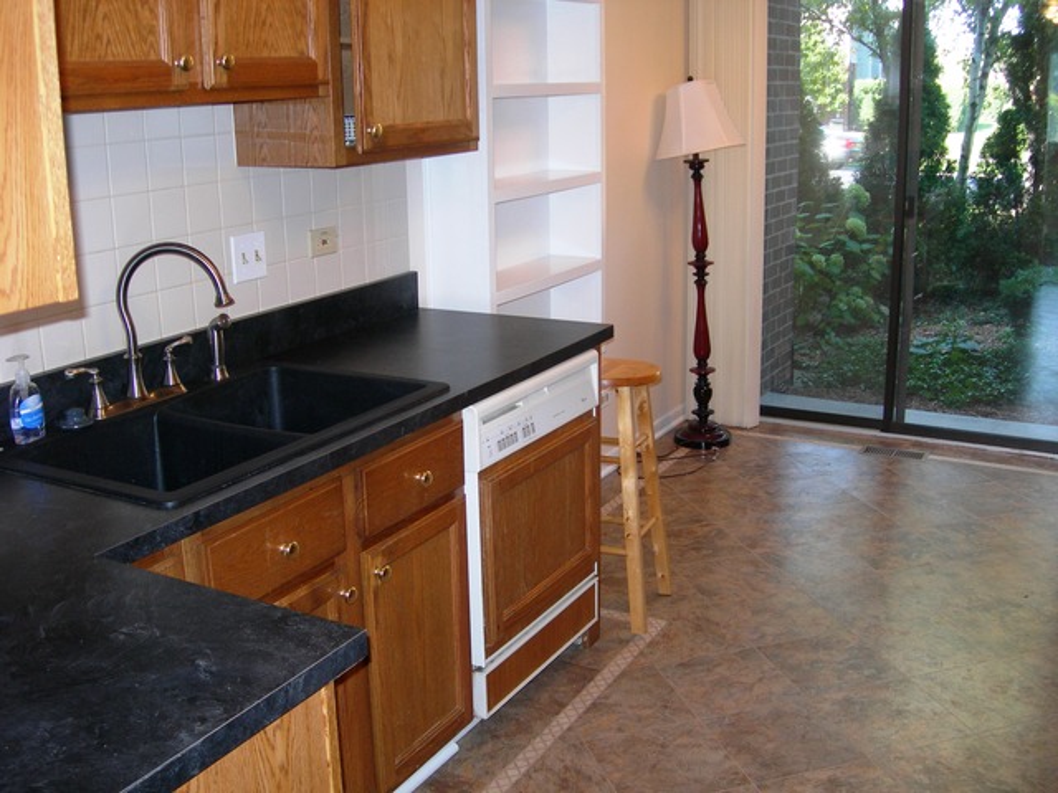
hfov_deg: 49.0
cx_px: 529
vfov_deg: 37.7
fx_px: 1161
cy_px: 396
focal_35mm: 38
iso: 94
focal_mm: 7.8
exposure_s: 1/60.1
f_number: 2.8
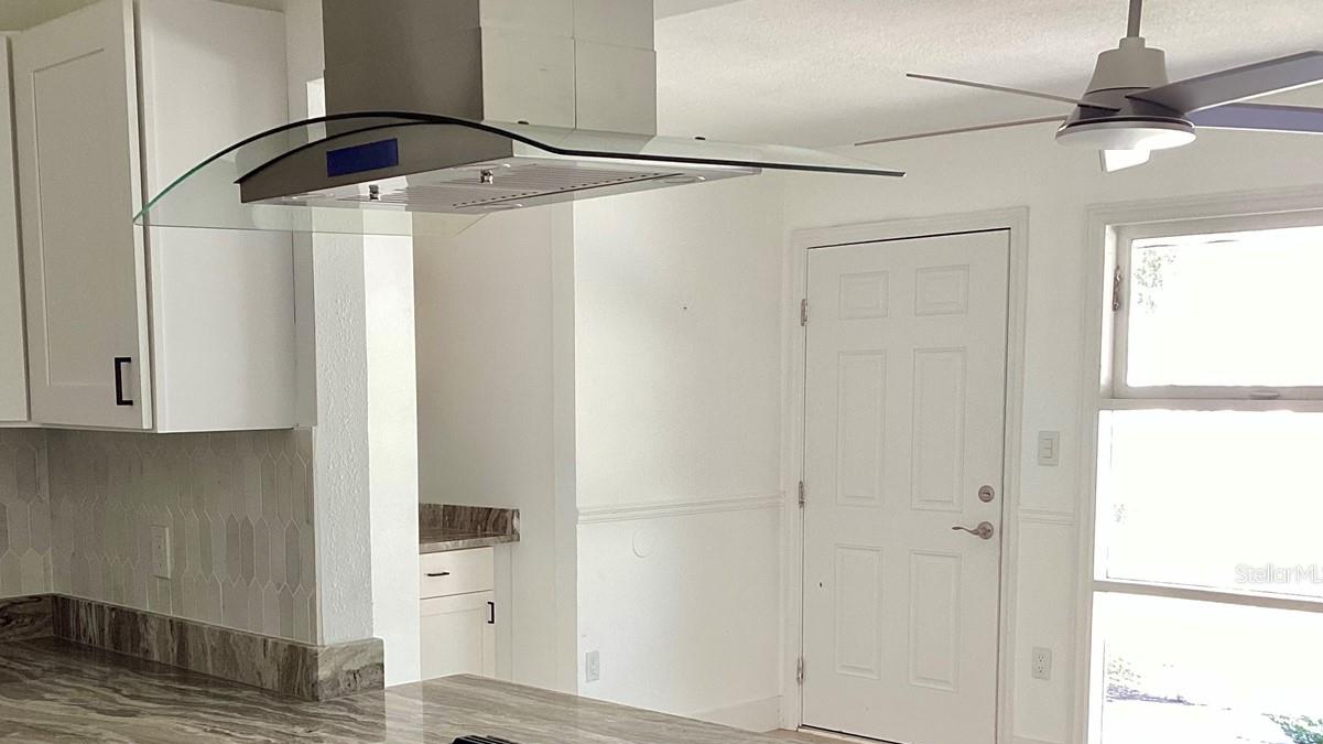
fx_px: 1578
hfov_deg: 44.9
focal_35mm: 45
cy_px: 573
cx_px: 458
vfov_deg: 26.1
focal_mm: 3.3
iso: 80
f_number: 2.4
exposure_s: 1/120
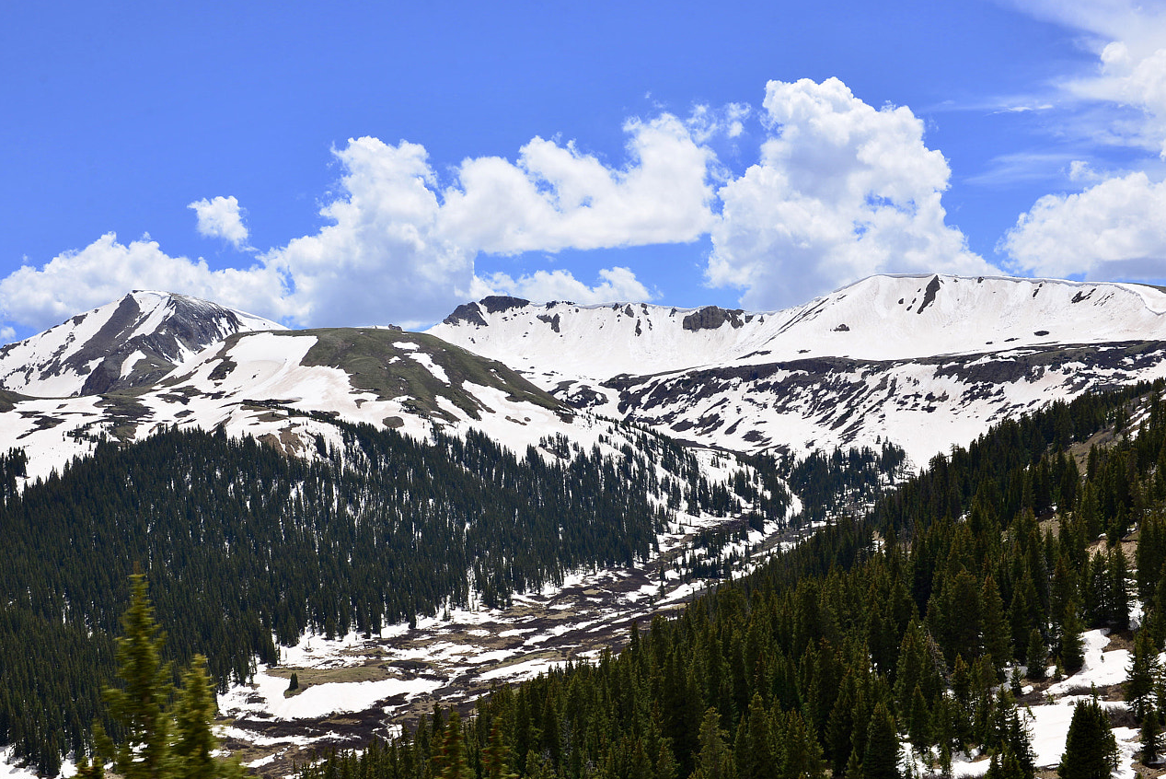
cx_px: 504
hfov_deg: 41.0
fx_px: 1555
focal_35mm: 48
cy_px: 480
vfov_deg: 28.0
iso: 100
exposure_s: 1/200
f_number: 11
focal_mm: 38
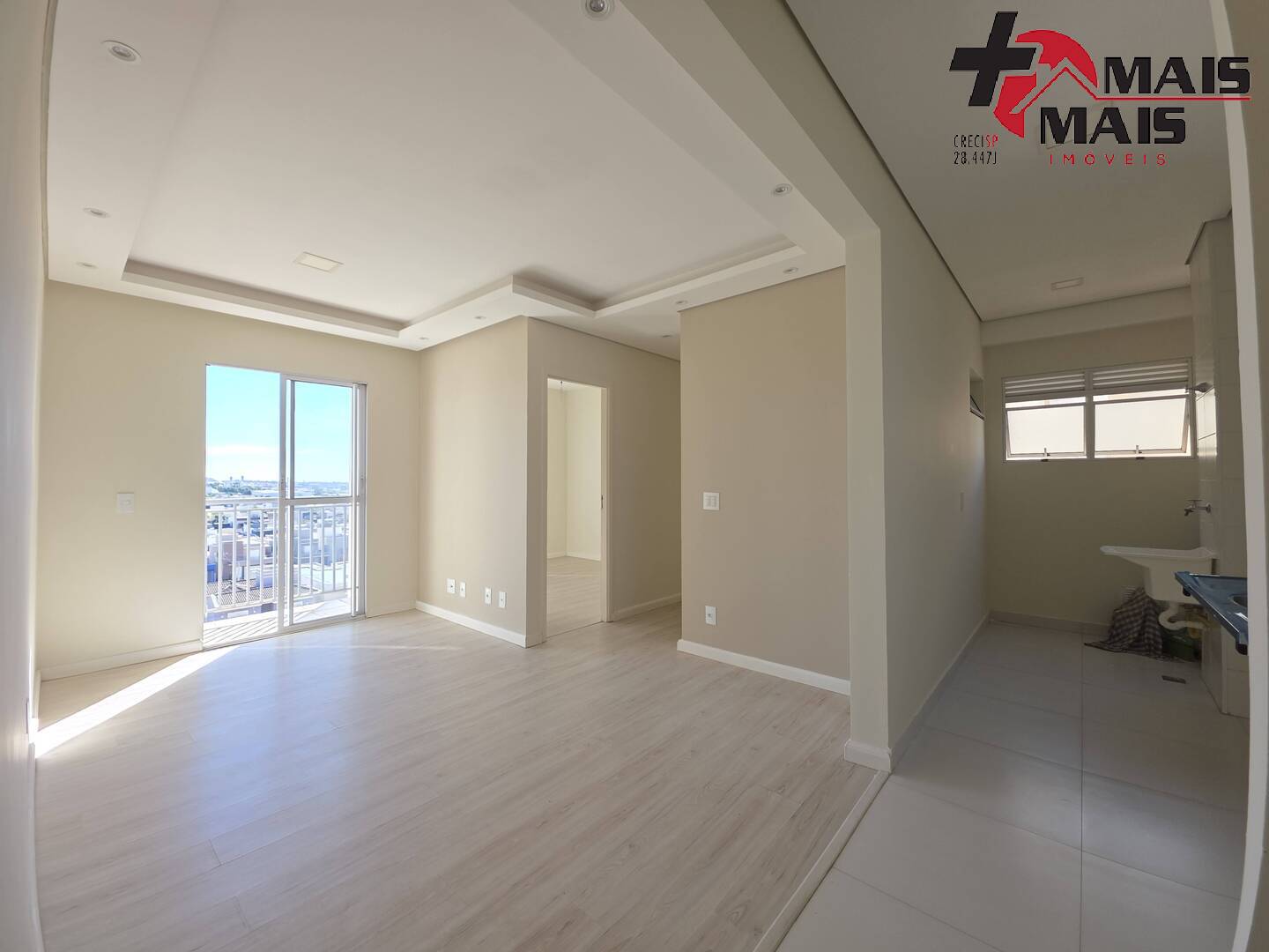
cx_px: 634
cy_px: 476
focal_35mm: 13
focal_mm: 2.2
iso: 40
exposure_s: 1/249
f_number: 1.9
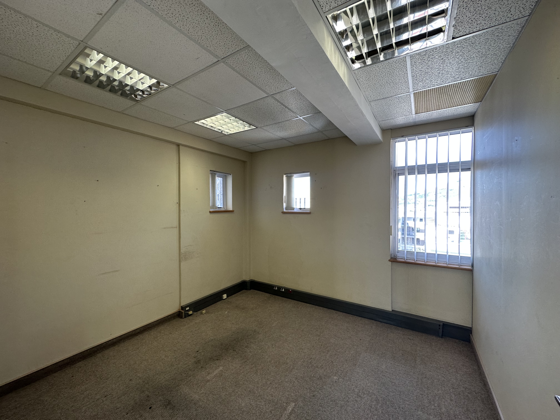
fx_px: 226
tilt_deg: -2.7
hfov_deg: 102.1
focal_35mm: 14
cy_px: 210
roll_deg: +1.3
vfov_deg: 85.7
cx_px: 280
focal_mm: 2.22
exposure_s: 1/100
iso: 80
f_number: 2.2
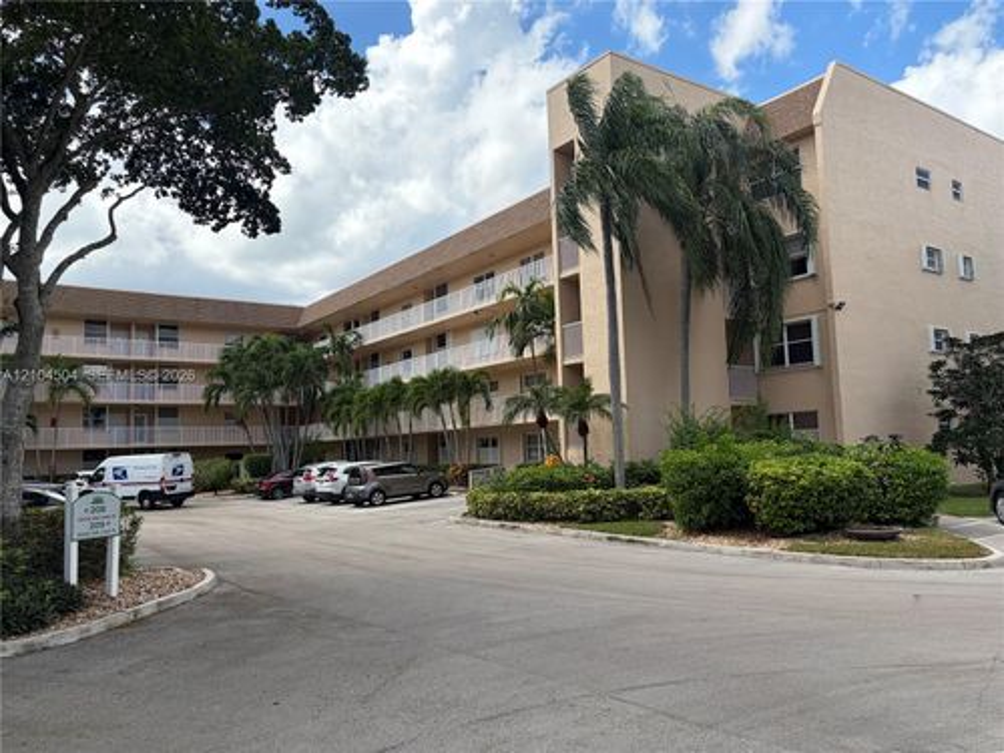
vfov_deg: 53.1
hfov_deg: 67.3
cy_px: 376
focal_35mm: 26
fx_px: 754
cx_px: 502
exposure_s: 1/4065
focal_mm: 5.96
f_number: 1.6
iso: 64
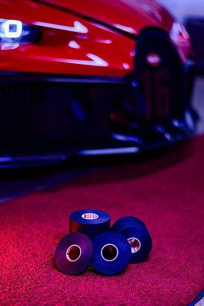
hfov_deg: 23.4
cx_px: 102
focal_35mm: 58
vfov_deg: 34.5
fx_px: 493
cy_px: 153
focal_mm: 58
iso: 400
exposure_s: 1/60
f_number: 1.4
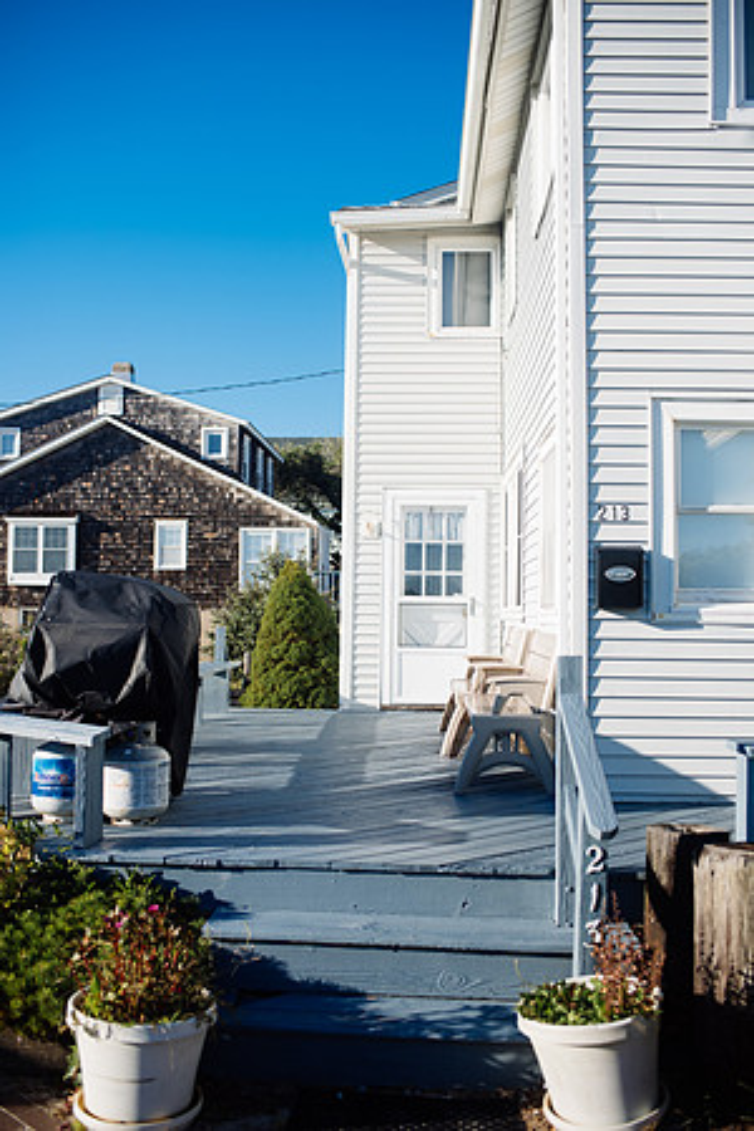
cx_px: 377
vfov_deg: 54.4
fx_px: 1099
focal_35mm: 35
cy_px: 566
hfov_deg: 37.9
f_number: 2.8
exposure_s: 1/1250
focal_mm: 35
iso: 100
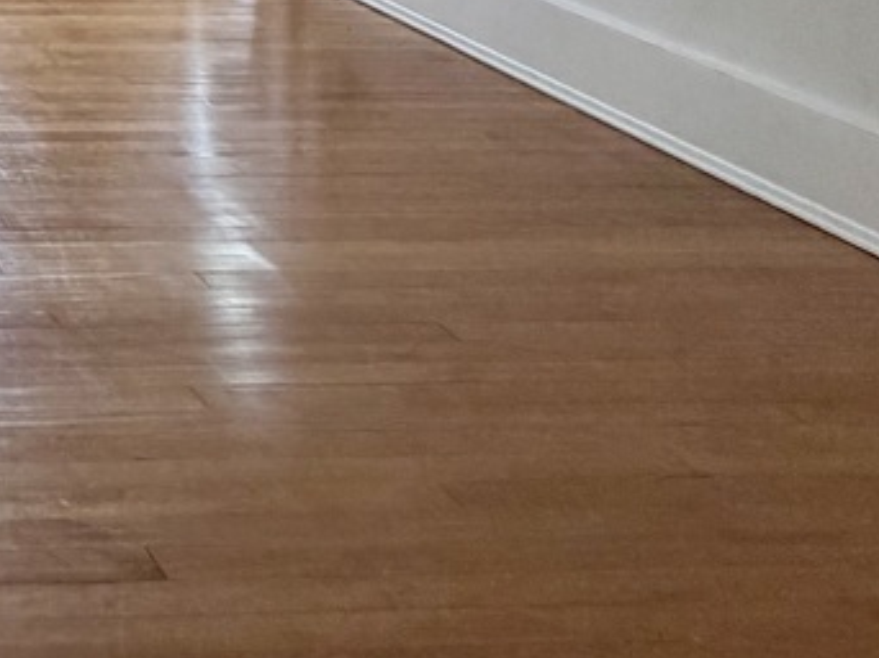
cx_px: -437
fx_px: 1497
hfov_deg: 25.0
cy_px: -416
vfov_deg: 20.1
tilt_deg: -1.2
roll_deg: -0.8
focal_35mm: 59
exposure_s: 1/71
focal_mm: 2.22
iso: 320
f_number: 2.2
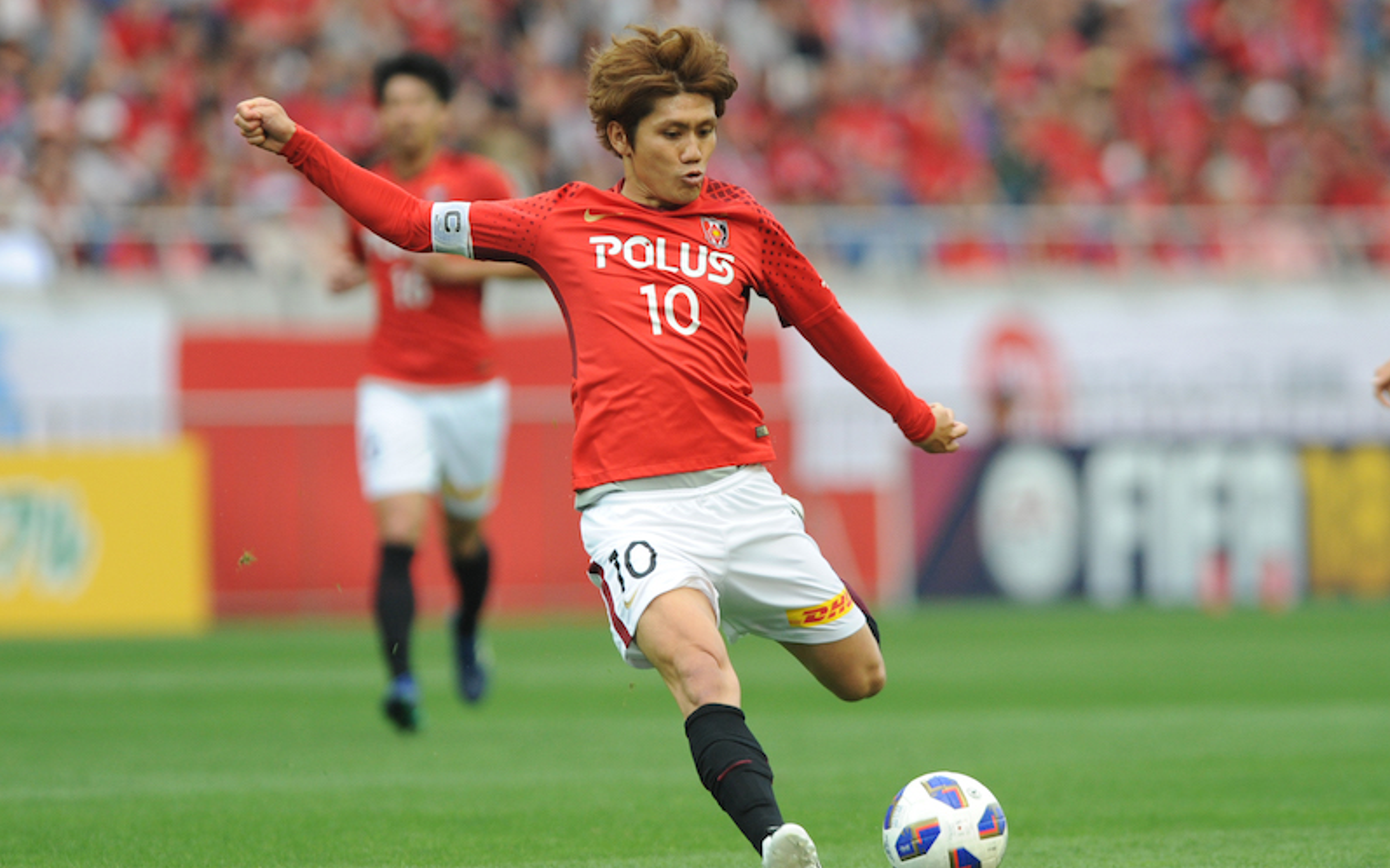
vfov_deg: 3.2
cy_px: 461
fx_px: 15493
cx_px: 694
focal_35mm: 409
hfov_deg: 5.1
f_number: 3.5
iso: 1000
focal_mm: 400
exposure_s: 1/1000
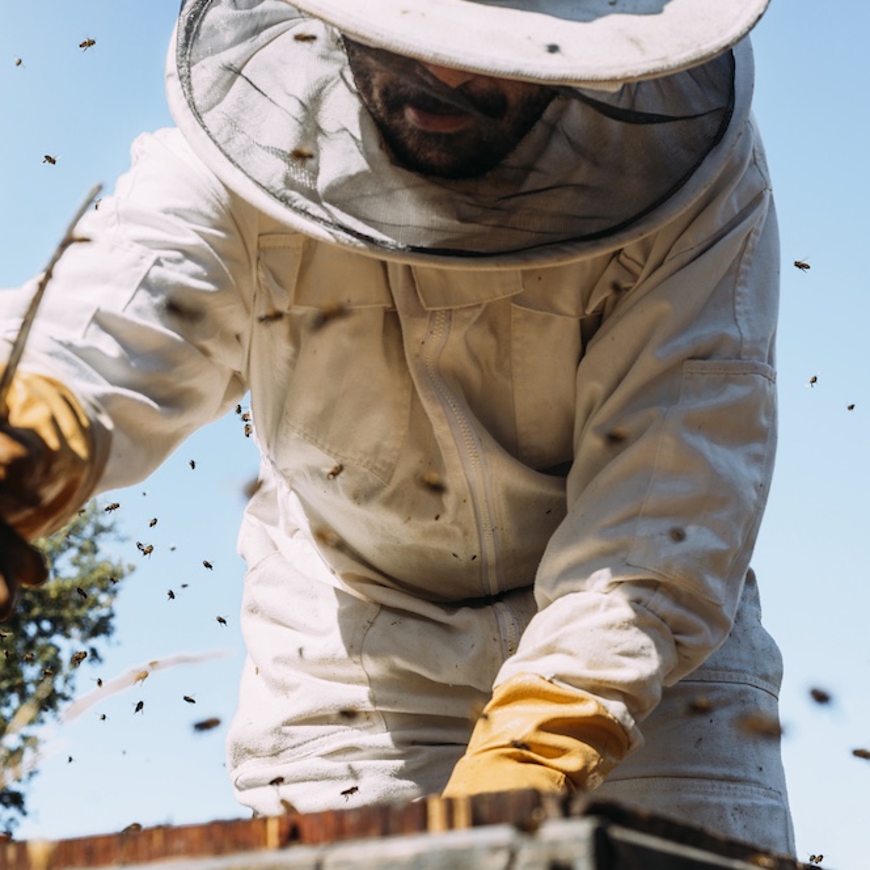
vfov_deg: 26.9
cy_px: 436
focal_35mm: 64
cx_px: 325
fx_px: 1820
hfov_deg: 26.8
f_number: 6.3
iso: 160
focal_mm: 50
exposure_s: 1/800
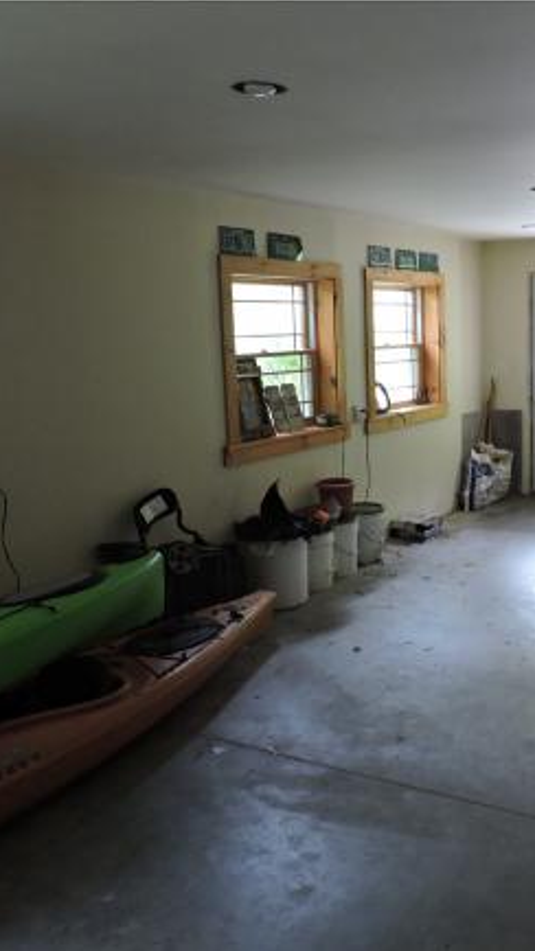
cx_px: 439
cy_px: 476
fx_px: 883
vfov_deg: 56.6
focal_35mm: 35
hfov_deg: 32.6
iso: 400
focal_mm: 4.3
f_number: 3
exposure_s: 1/10
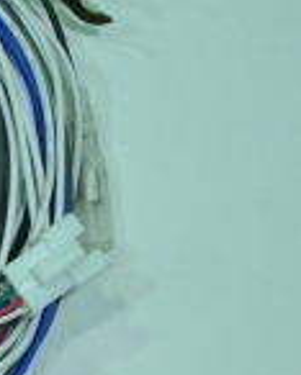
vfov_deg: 8.1
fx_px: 2636
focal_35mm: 237
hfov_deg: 6.3
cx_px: -394
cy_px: 333
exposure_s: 1/60
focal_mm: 42
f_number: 4.8
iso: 500
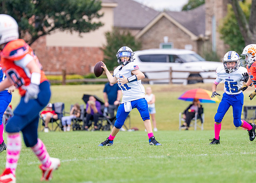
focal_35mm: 340
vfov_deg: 4.2
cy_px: 82
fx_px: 2468
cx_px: 143
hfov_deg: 5.9
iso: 500
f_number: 2.8
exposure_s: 1/2500
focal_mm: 200
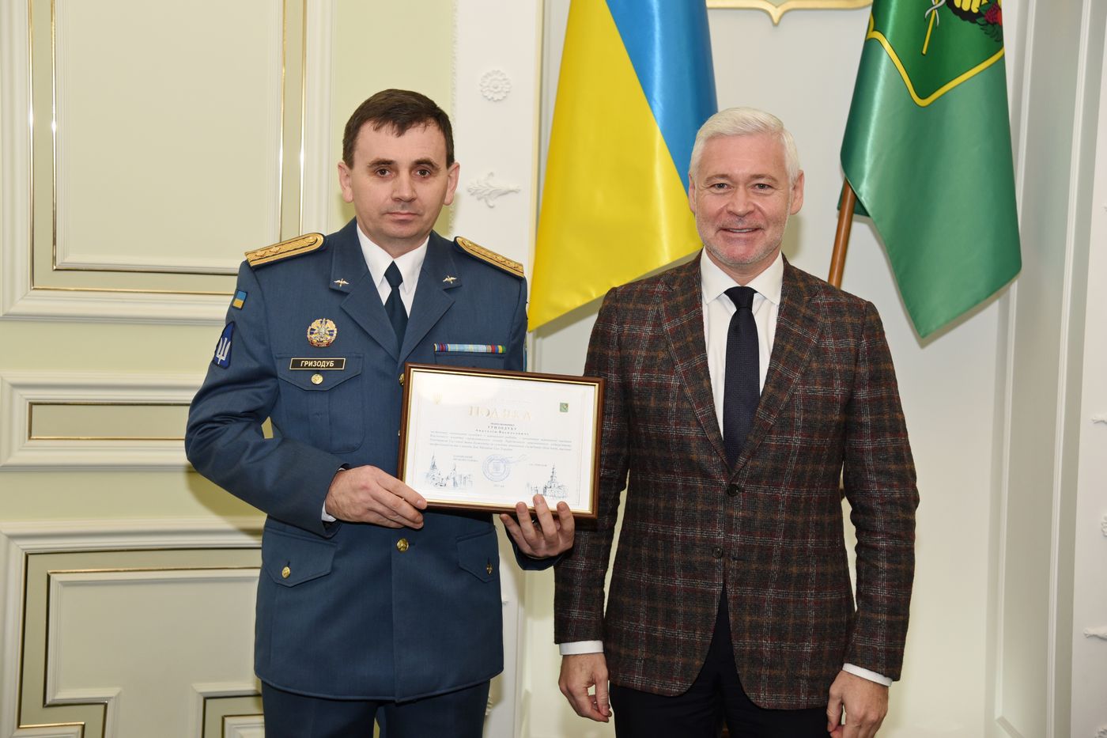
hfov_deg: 32.4
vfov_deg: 21.9
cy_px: 369
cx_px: 554
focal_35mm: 62
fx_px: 1906
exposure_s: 1/200
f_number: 4
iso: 800
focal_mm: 62
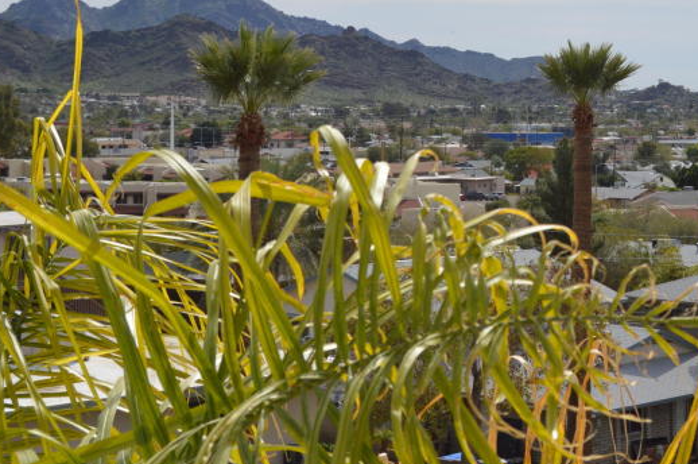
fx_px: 1685
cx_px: 695
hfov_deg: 22.5
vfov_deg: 15.4
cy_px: -1
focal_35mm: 87
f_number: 9
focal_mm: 26
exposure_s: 1/400
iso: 100
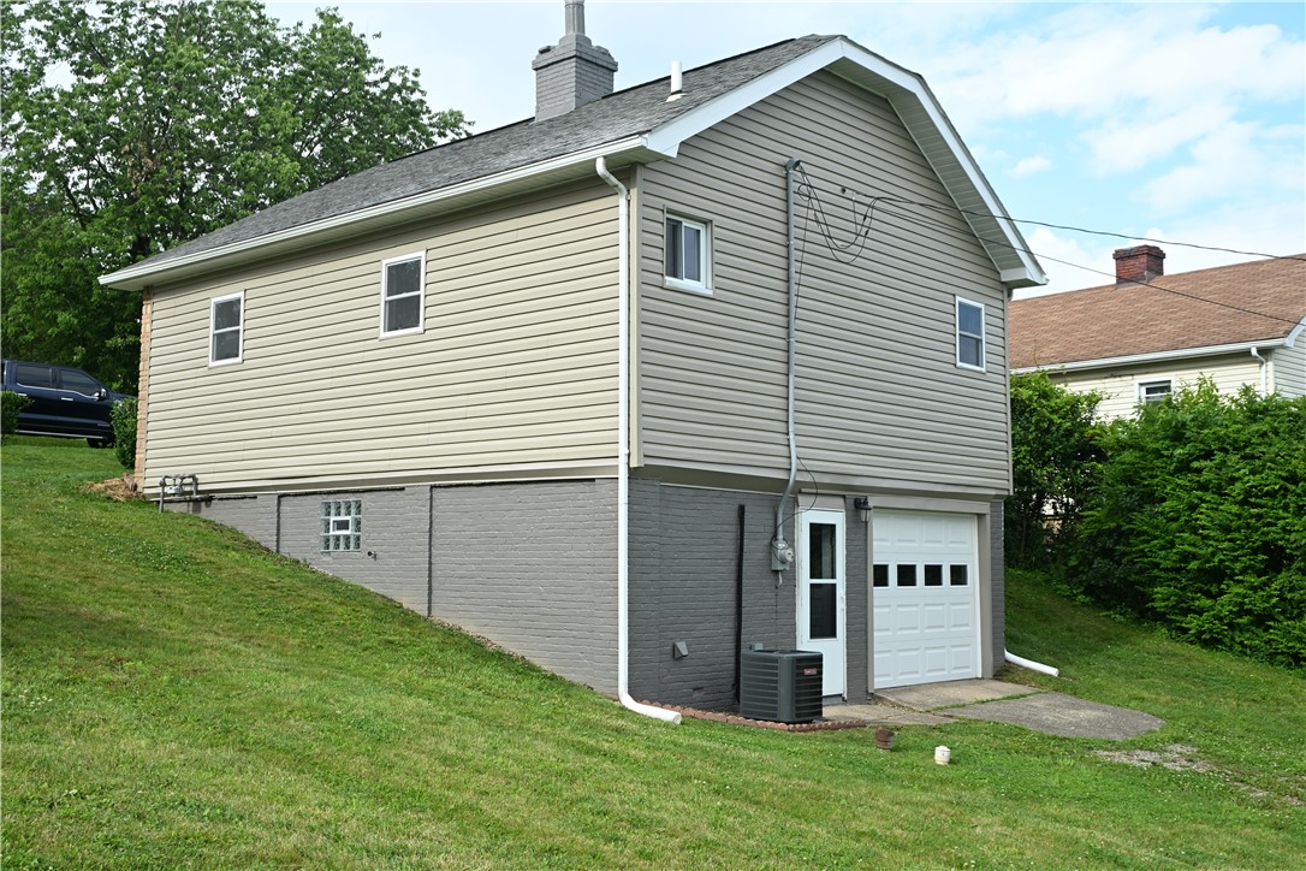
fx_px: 1360
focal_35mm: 38
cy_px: 436
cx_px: 653
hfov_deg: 51.3
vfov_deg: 35.5
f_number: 8
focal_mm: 25
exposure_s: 1/100
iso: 100
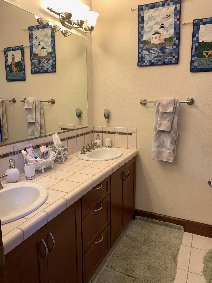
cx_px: 106
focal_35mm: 26
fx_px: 212
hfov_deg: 53.1
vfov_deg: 67.3
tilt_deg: -9.7
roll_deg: +0.9
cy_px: 142
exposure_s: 1/60
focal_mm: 4.25
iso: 50
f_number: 1.8
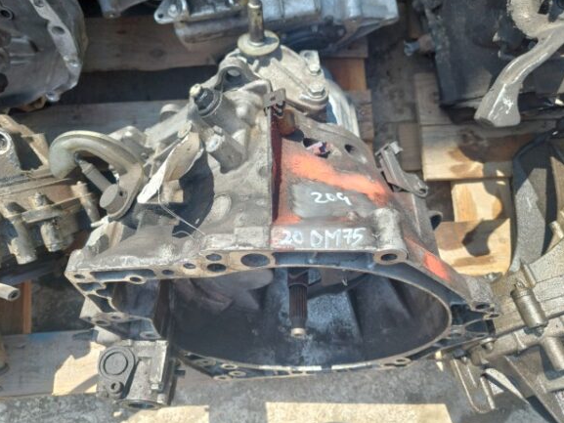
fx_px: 424
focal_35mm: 26
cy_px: 210
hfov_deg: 67.3
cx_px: 275
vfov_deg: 53.1
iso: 40
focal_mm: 5.23
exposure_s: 1/575
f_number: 1.8
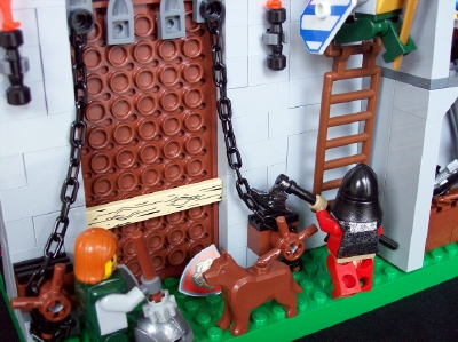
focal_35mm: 45
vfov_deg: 32.1
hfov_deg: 42.1
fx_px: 595
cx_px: 229
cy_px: 171
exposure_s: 1/15.1
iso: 160
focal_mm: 7.6
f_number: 3
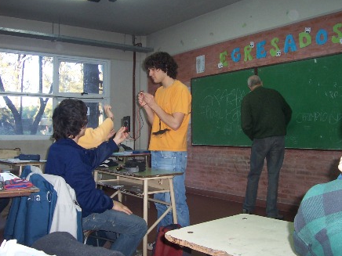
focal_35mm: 38
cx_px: 170
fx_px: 375
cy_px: 128
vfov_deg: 37.7
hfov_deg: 49.0
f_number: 2.8
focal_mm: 5.6
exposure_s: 1/60
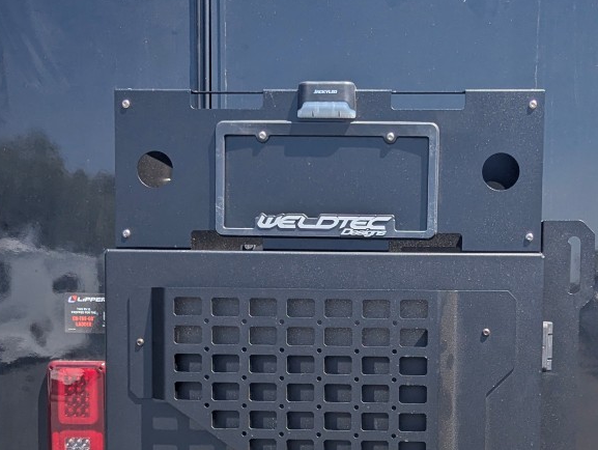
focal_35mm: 58
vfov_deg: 24.8
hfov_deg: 33.1
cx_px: 360
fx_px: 1003
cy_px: 373
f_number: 1.85
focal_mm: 6.81
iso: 46
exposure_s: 1/1664
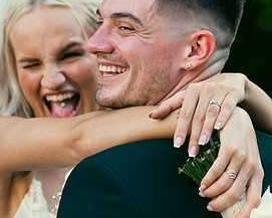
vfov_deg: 6.2
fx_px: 2021
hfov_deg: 7.7
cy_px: 108
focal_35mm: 251
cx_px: 122
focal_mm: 125
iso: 200
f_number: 3.5
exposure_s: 1/200
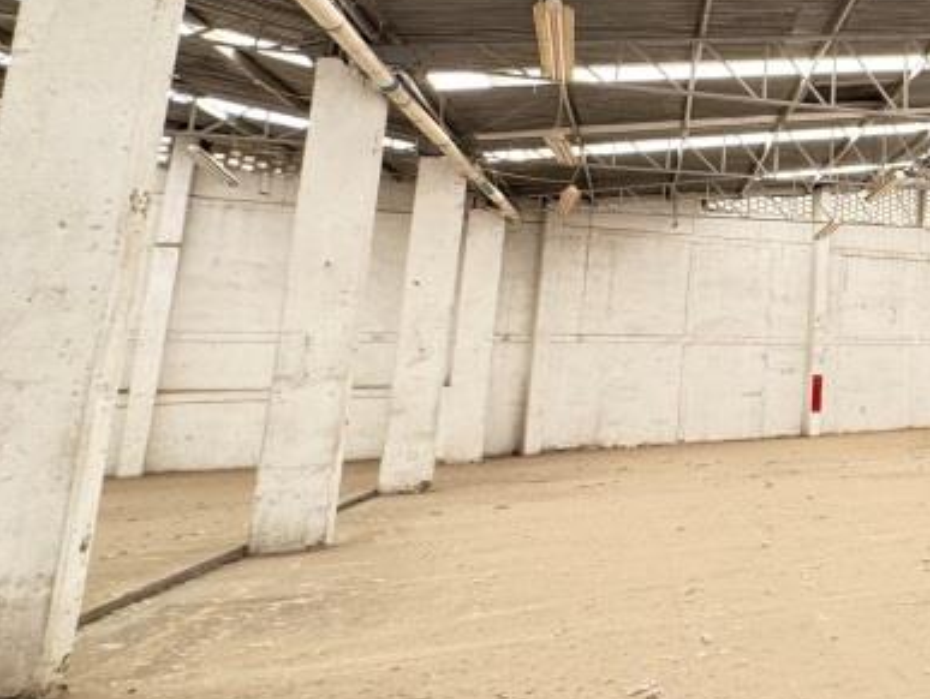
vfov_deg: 38.0
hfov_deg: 35.6
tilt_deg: +9.8
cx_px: 1185
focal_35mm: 37
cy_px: 195
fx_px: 995
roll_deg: +1.4
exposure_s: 1/99
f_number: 2.2
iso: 100
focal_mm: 2.22
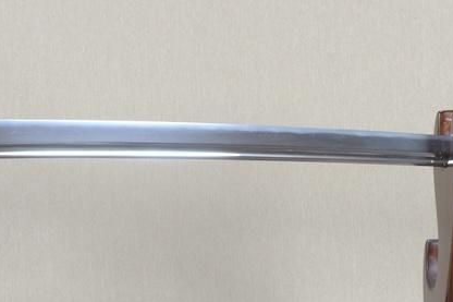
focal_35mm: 101
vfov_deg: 13.5
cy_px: 194
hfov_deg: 20.1
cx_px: 148
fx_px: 1270
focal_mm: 20
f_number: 11
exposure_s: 1/1.6
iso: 400
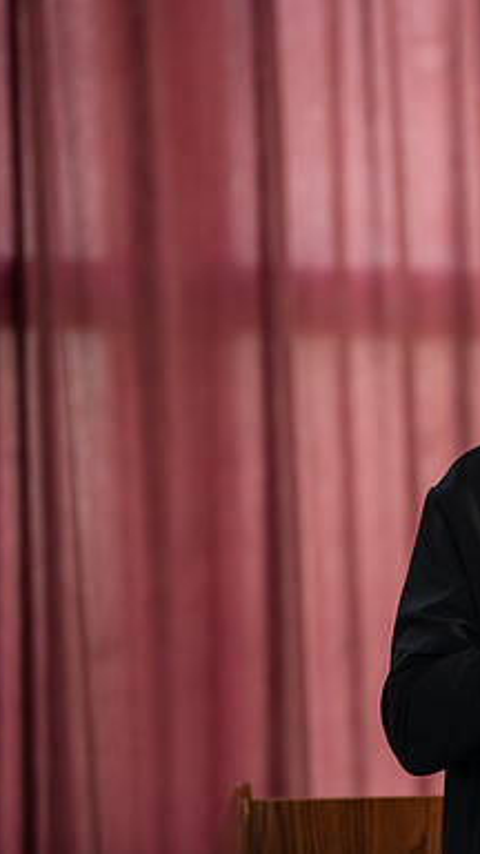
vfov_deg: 8.3
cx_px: 613
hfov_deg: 4.6
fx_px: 5906
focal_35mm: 261
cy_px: 426
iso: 1250
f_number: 3.2
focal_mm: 165
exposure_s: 1/200
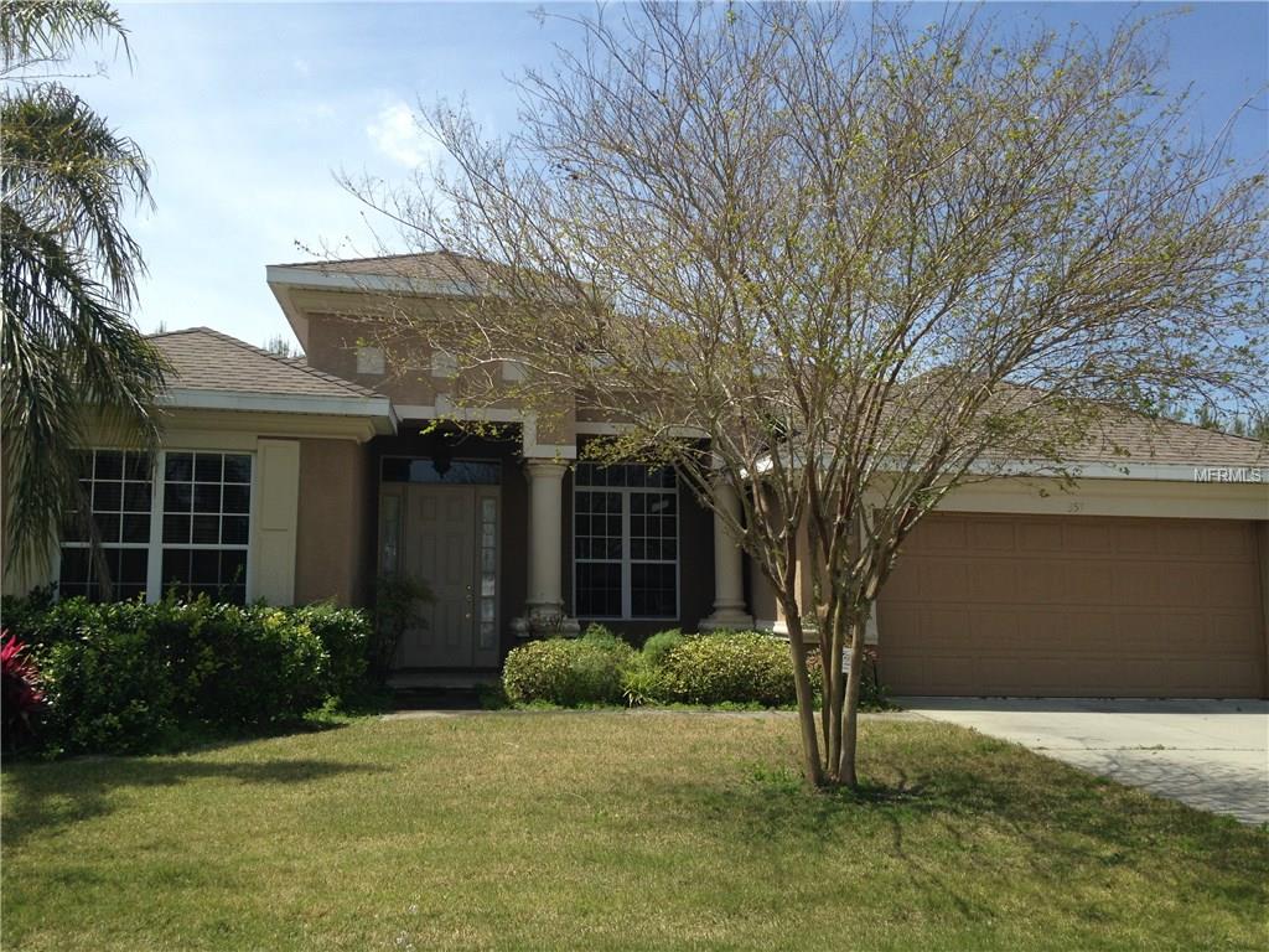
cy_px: 476
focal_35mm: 33
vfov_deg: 42.9
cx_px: 634
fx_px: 1210
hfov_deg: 55.4
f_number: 2.4
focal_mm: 4.12
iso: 50
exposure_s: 1/1355
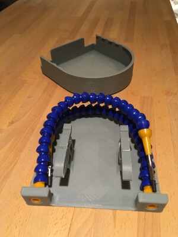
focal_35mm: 29
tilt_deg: -43.4
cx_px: 89
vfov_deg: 61.7
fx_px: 199
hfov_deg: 48.2
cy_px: 118
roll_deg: +2.8
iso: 200
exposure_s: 1/25
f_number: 2.2
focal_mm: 4.15
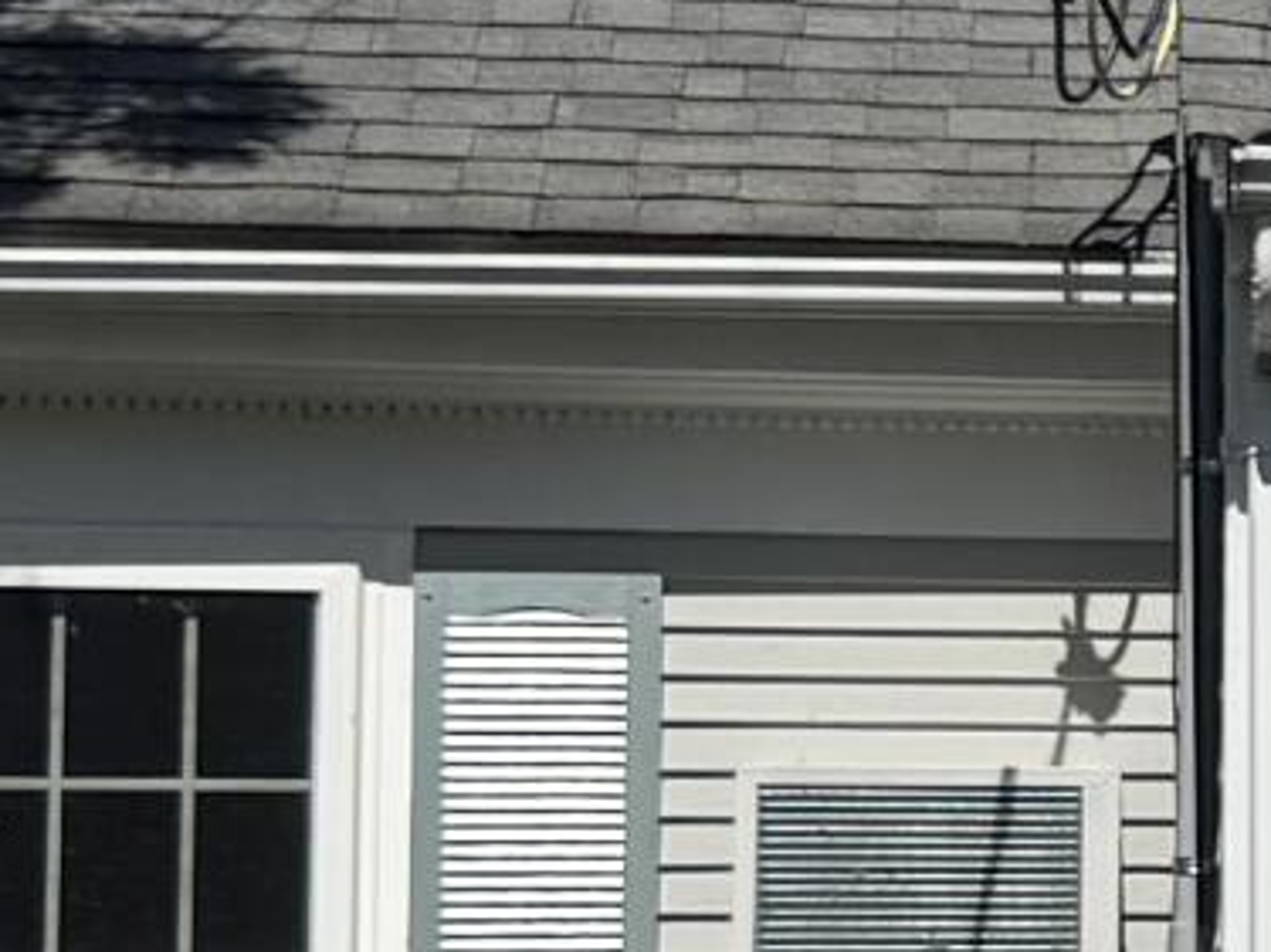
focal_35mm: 192
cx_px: 3206
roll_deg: +0.4
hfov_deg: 9.1
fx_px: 7047
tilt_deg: +4.3
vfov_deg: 7.7
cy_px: 698
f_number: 1.78
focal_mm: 6.76
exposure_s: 1/7092
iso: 80
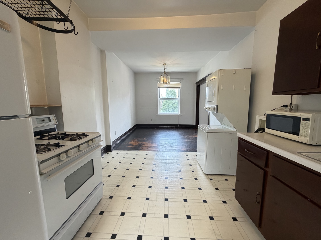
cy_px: 120
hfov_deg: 102.1
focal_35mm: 14
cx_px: 160
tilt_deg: -6.6
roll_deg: +0.9
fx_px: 130
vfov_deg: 85.7
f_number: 2.2
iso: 200
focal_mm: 2.22
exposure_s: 1/120
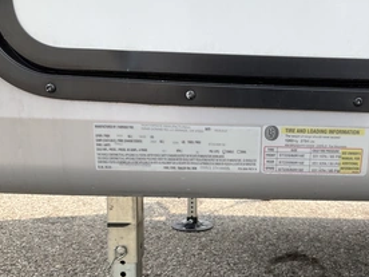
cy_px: 166
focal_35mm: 42
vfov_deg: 34.2
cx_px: 255
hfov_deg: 43.9
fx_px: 448
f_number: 1.8
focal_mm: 3
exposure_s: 1/929
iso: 25
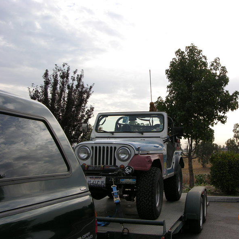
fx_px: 328
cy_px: 121
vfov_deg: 40.0
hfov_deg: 39.6
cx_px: 158
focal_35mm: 42
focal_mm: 8.9
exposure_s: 1/227
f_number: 4.5
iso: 50
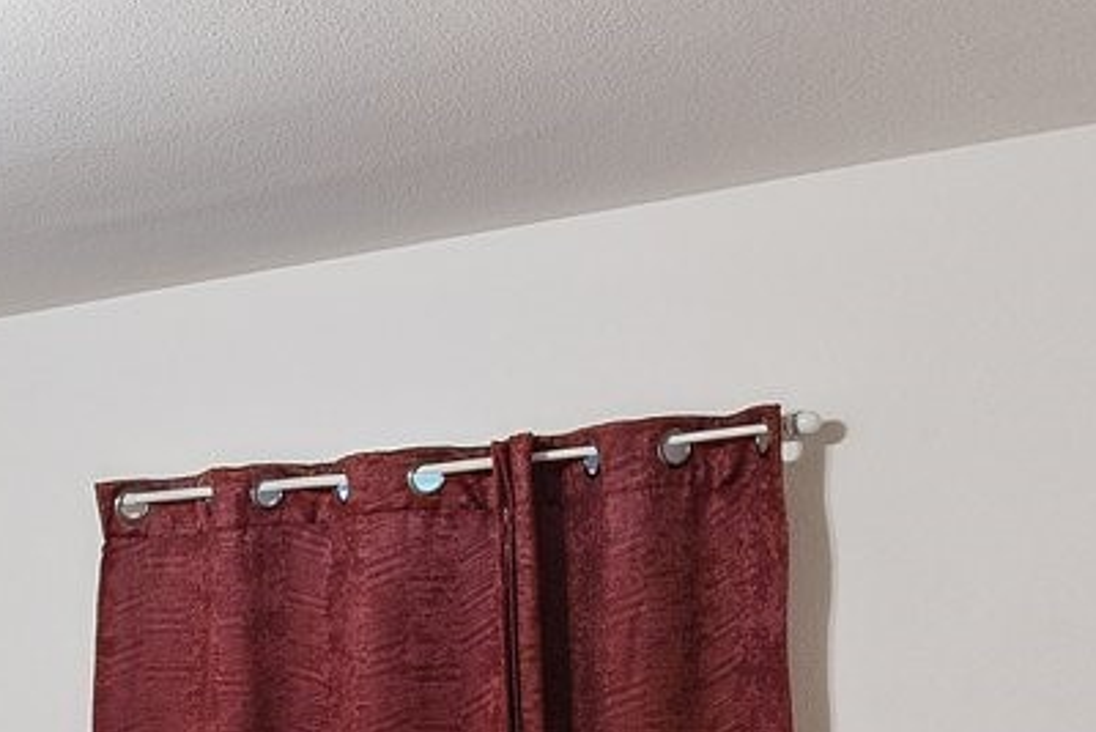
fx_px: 2649
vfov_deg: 15.1
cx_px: -912
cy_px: 895
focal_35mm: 87
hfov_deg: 18.2
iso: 320
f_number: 7.1
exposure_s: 1/3.33
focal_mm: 17
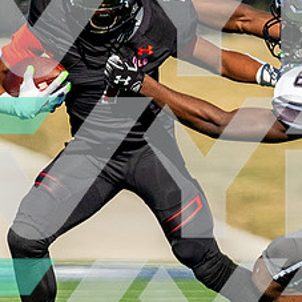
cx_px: 468
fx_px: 11914
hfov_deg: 1.5
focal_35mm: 1207
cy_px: 137
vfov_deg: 1.5
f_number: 2.8
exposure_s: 1/2500
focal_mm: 200
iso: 400
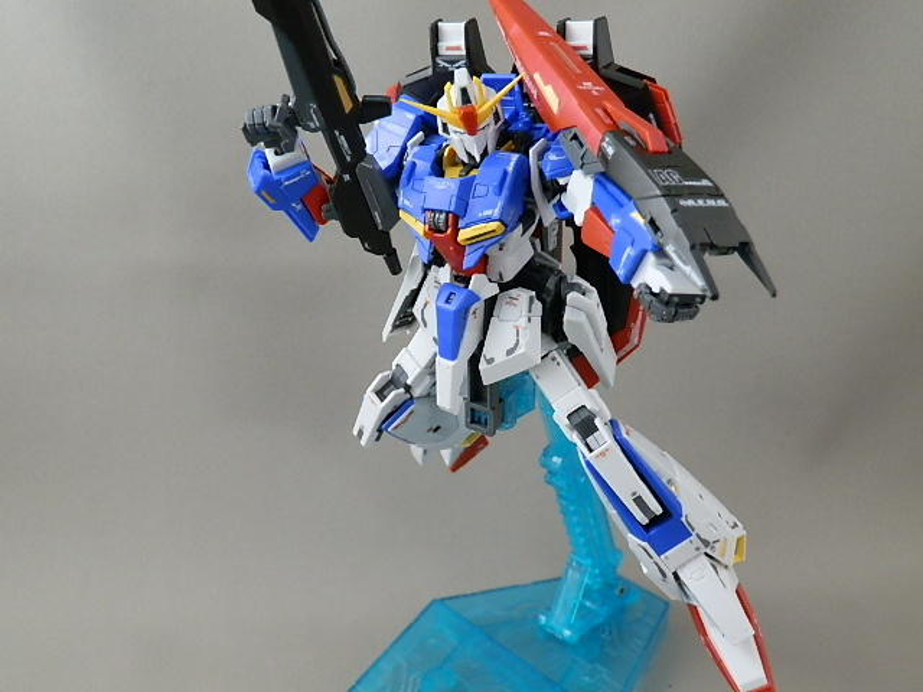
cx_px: 462
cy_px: 346
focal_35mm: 34
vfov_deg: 41.8
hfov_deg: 54.0
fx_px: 907
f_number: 3.5
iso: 200
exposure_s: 1/8
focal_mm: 6.17
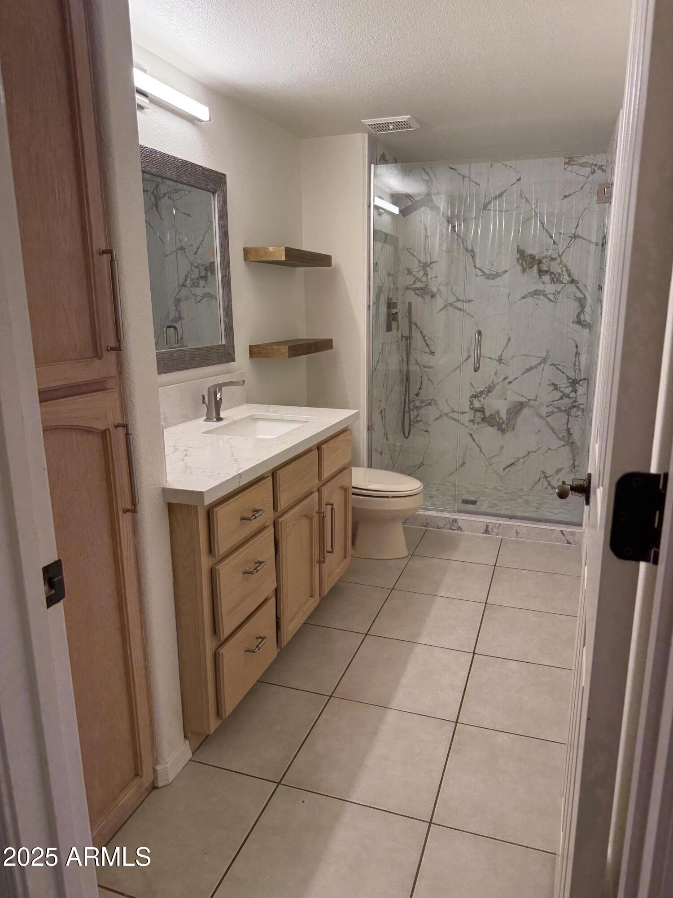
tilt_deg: -13.2
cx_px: 336
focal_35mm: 24
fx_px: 622
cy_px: 449
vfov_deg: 71.6
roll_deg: +0.2
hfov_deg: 56.8
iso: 250
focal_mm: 6.76
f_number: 1.78
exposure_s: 1/120
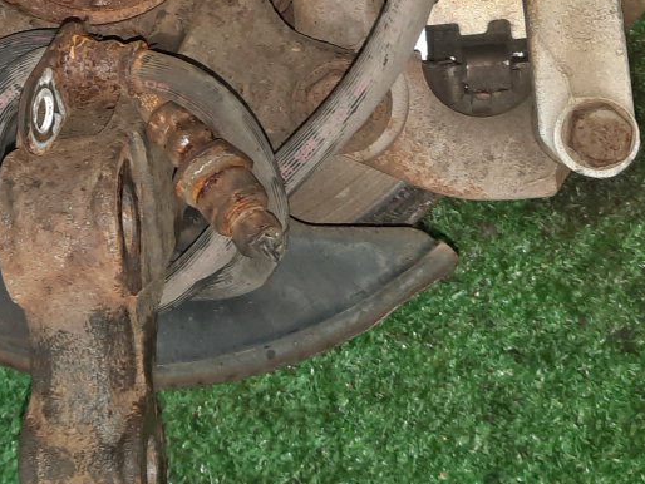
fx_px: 1305
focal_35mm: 70
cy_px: -34
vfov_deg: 20.2
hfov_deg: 26.9
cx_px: 73
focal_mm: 4.6
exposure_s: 1/33
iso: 341
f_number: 2
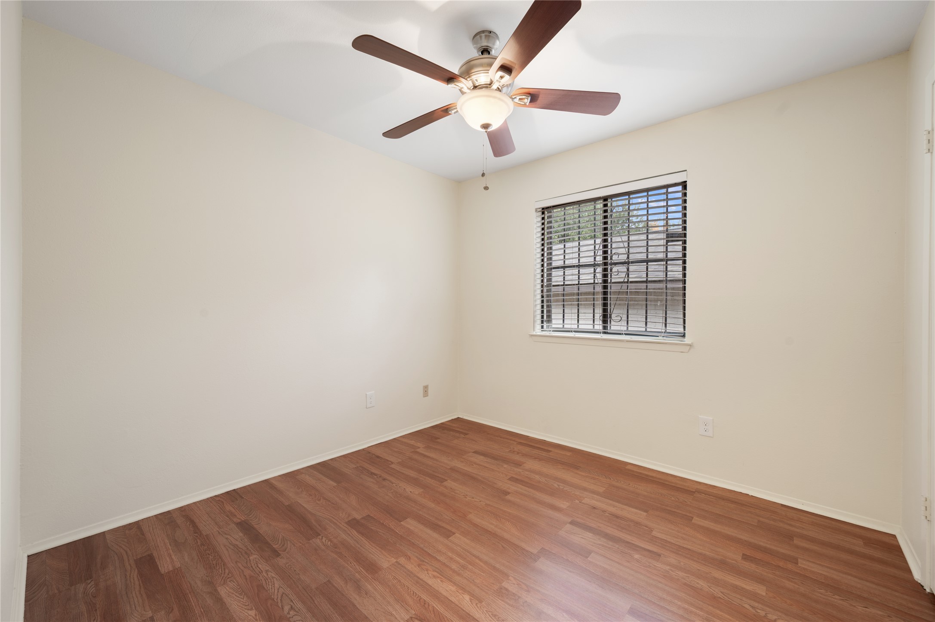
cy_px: 311
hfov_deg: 104.3
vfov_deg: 81.1
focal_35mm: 14
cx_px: 468
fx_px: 363
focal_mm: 14
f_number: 8
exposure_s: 1.3
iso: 100
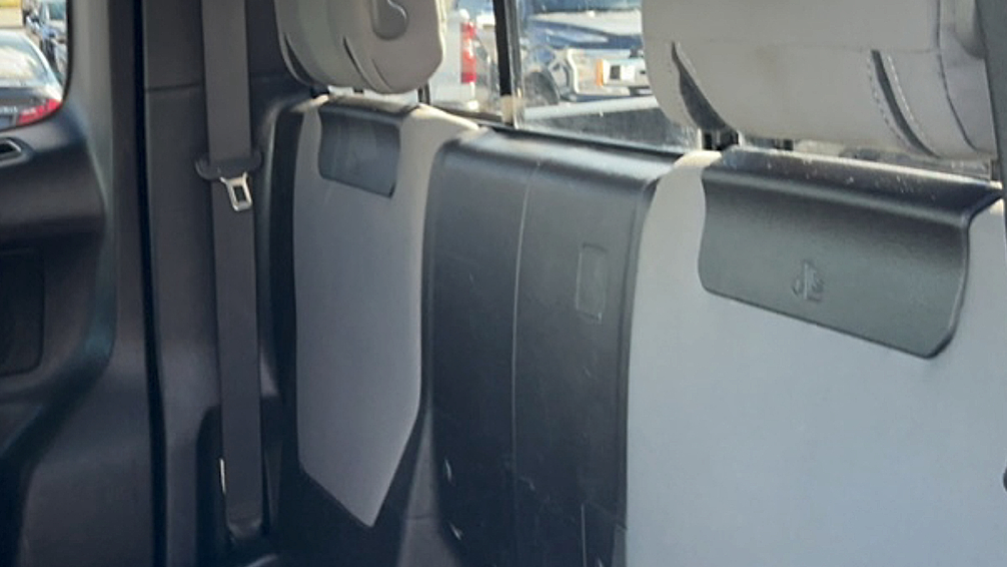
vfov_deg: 22.9
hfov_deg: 39.1
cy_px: 406
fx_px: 1389
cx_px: 282
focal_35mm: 52
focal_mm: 3
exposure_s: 1/60
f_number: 1.8
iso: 40
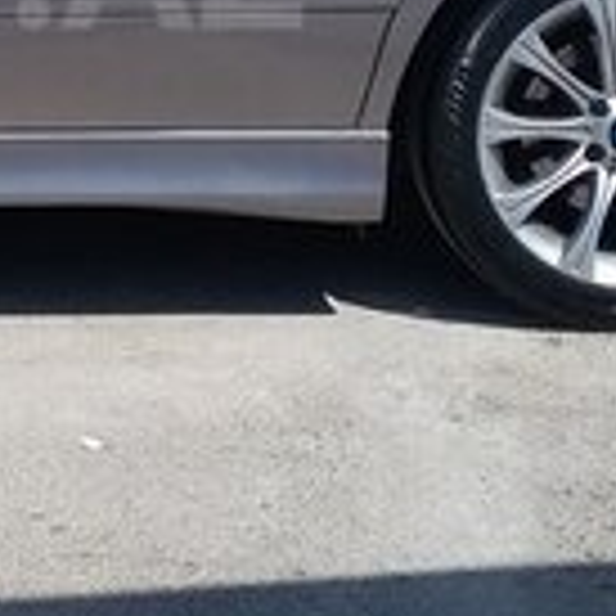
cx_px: -157
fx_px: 2658
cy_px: -38
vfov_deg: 13.0
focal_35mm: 132
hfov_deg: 12.8
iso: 50
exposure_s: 1/1529
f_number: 2.2
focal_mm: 3.3
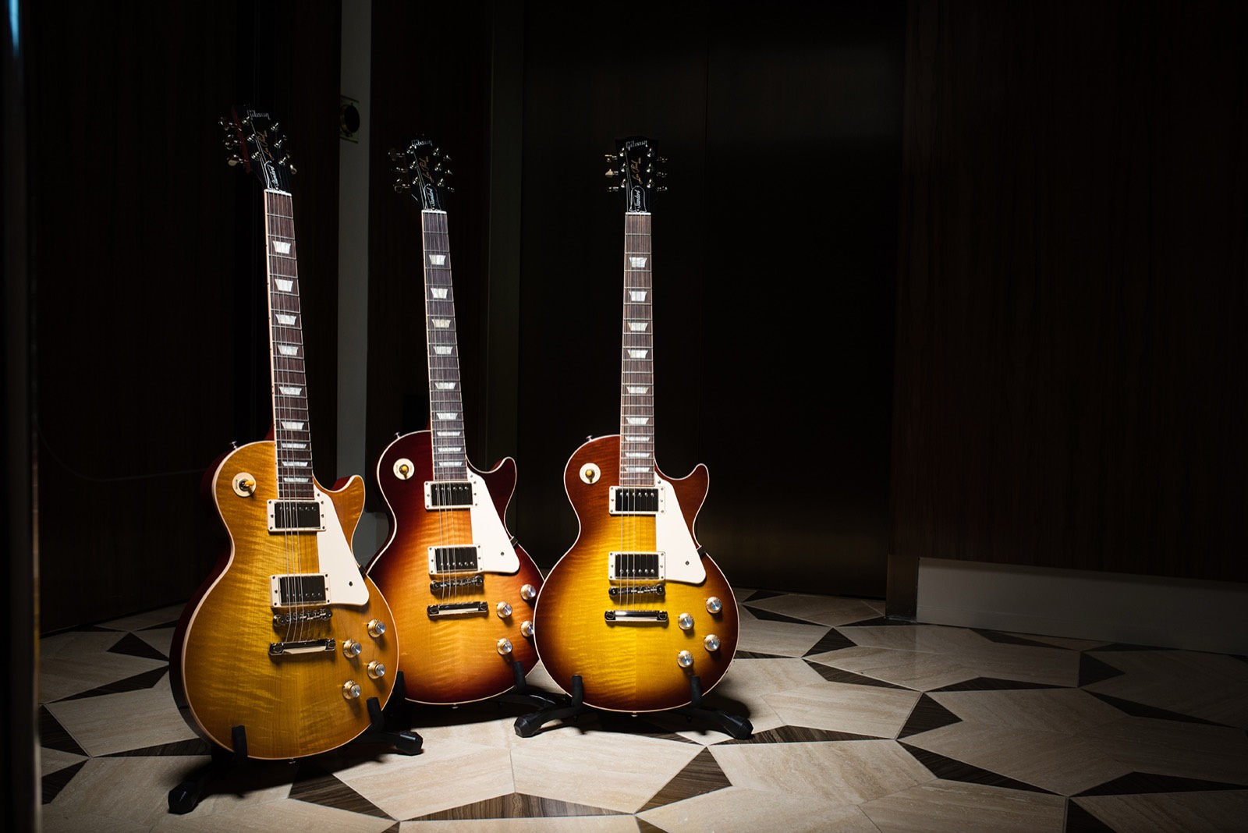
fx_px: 1214
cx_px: 624
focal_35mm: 35
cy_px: 416
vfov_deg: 37.9
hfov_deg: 54.4
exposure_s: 1/250
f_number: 7.1
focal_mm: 35
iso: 400
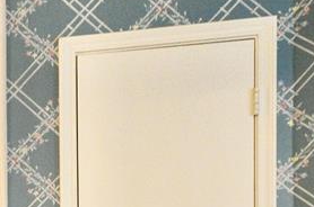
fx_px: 625
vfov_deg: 17.0
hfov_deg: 25.1
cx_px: -72
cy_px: 316
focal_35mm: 72
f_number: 5
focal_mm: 13
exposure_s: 1/100
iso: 1250
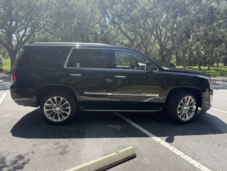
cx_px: 114
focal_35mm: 24
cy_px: 86
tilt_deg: -7.9
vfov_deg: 56.8
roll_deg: -0.5
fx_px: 157
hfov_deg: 71.6
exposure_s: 1/1812
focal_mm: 6.76
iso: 100
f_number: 1.78
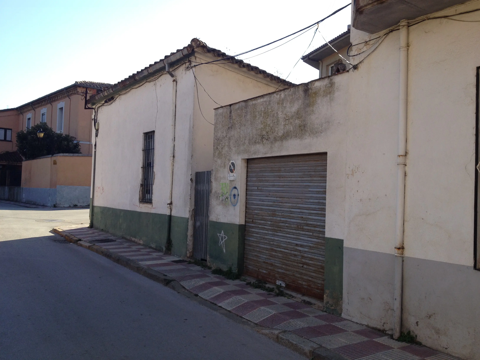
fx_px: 485
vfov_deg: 40.7
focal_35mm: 35
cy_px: 180
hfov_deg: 52.6
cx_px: 240
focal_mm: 4.28
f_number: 2.4
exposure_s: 1/824
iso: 50
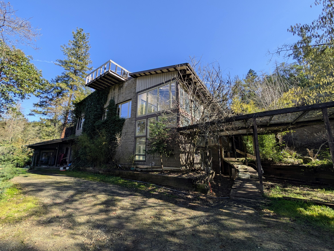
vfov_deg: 94.6
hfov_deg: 110.5
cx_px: 167
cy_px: 126
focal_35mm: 12
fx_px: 116
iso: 48
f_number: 1.7
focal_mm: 2.02
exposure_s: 1/976
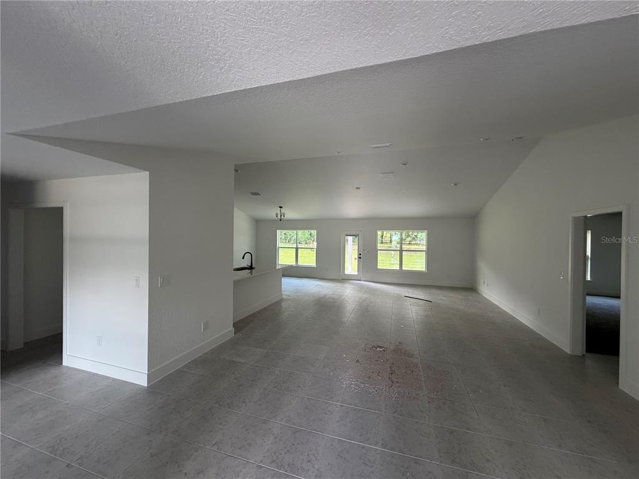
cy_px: 240
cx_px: 320
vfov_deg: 85.7
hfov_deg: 102.1
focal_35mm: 14
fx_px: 258
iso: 250
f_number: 2.2
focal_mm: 2.22
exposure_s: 1/121
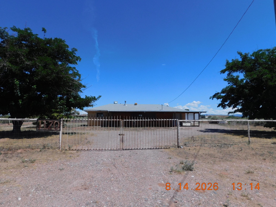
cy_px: 101
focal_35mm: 24
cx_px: 134
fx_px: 191
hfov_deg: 71.6
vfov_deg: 56.8
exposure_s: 1/800
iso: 125
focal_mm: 4
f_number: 6
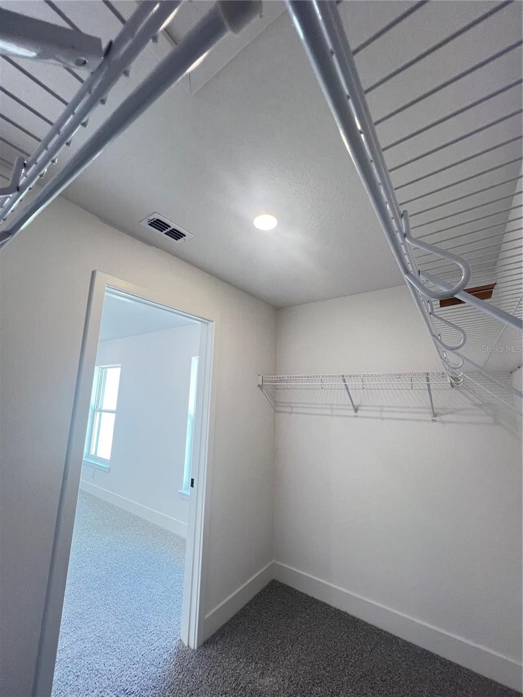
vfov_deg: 106.2
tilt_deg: +12.8
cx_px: 262
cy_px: 348
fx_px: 262
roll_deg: -1.1
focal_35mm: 13
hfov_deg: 89.9
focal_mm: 1.57
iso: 125
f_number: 1.8
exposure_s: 1/60
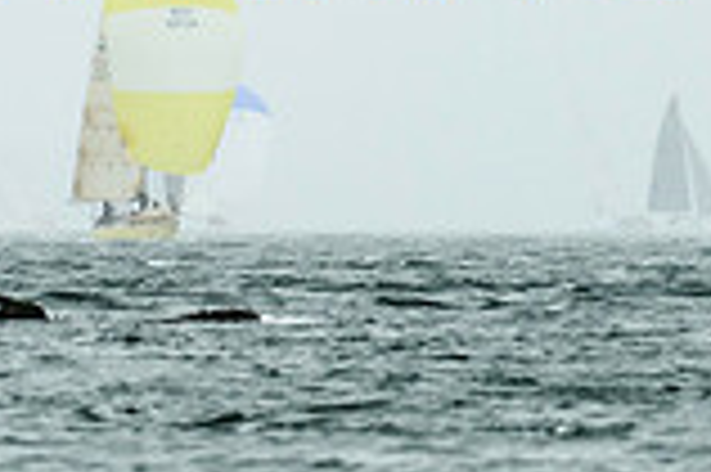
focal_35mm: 929
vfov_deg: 1.5
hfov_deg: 2.2
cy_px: -72
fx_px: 18328
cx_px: 239
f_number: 5
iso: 640
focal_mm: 240
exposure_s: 1/1600
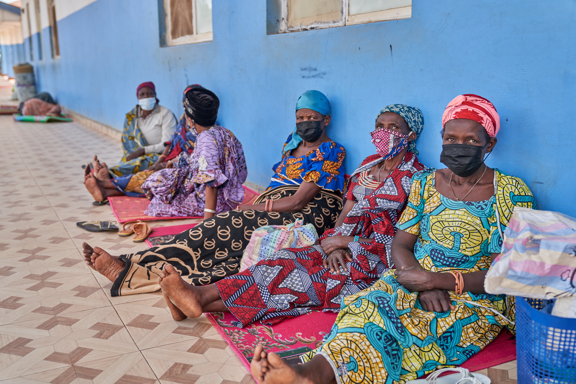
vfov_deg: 36.9
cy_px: 192
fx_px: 576
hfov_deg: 53.1
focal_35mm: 36
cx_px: 288
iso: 160
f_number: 2.8
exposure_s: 1/640
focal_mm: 36
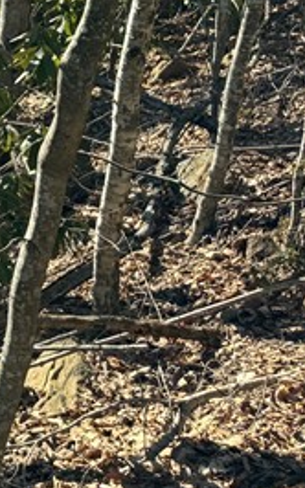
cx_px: -579
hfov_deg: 10.2
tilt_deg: -15.0
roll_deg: +0.4
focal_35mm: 98
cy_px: -42
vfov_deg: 20.3
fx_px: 1305
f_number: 1.78
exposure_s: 1/1597
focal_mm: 6.76
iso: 80
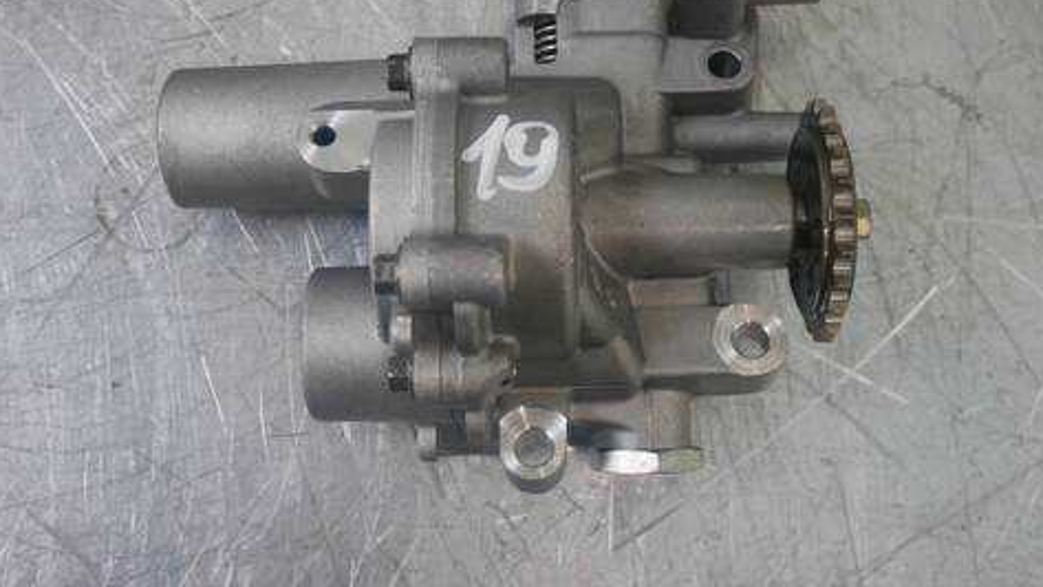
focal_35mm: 42
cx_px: 520
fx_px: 1161
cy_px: 207
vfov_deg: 28.2
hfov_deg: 48.4
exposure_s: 1/60
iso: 1000
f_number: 4.3
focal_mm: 19
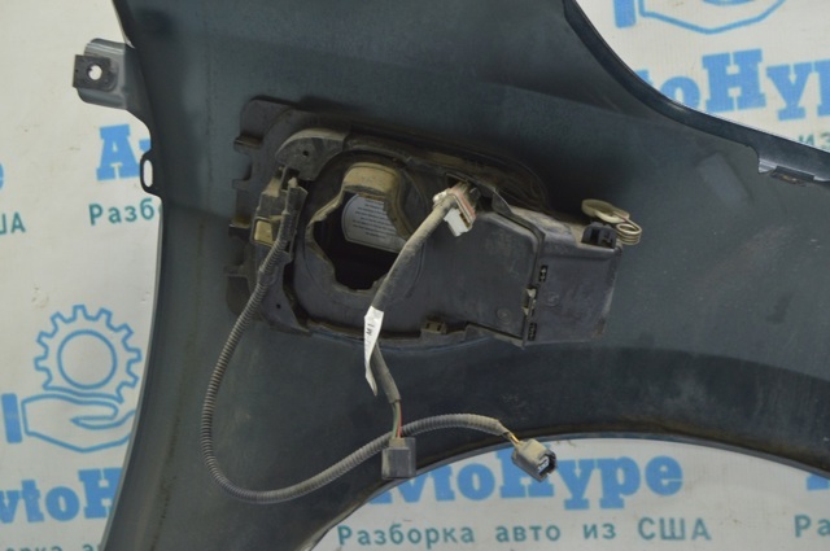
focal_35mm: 44
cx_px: 415
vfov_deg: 30.8
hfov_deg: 45.0
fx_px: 1002
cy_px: 276
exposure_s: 1/20
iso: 400
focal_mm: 29
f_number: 5.6
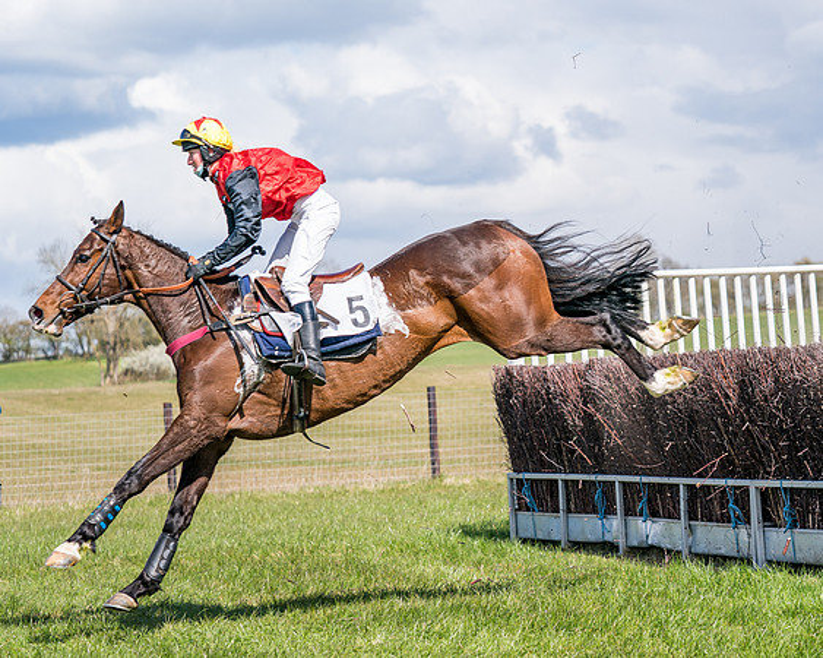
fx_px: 2831
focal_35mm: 116
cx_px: 590
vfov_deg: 13.3
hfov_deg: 16.5
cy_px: 296
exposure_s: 1/1600
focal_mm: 86
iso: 200
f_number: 4
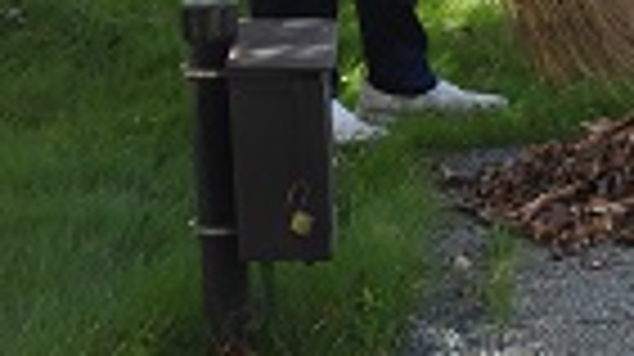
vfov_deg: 6.0
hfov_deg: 10.8
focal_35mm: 198
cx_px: 679
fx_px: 3325
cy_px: -261
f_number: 3.8
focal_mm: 7.2
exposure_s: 1/250
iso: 100
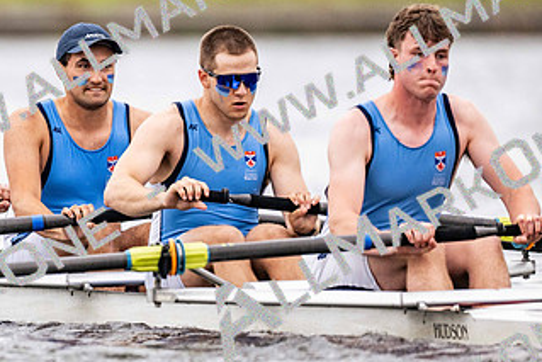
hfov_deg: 1.9
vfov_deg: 1.3
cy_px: 201
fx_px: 16417
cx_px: 70
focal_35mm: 1090
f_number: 4
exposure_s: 1/2500
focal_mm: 600
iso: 1250
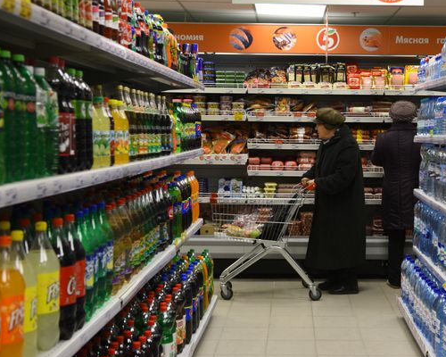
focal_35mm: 59
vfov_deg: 25.8
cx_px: 310
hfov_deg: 31.6
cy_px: 161
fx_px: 779
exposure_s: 1/160
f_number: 5
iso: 1000
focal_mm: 45
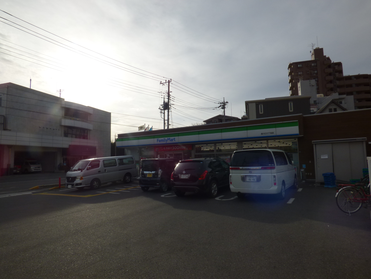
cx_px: 186
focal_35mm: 21
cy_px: 140
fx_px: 225
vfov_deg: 63.4
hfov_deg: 79.0
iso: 100
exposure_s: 1/2000
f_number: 4.5
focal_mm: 3.7
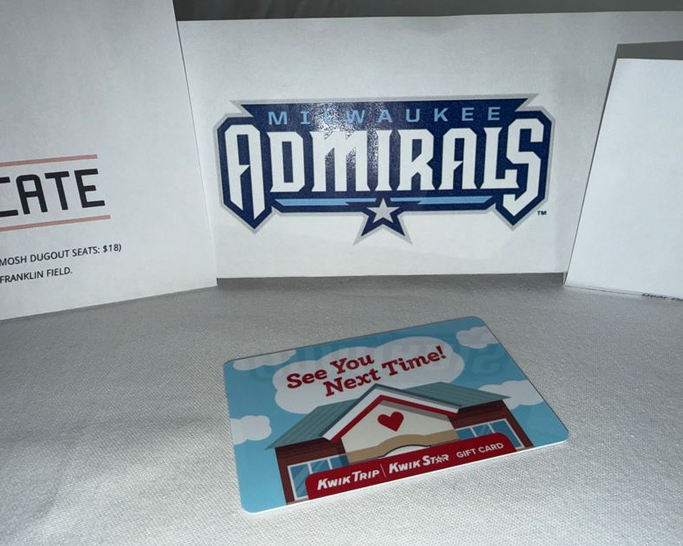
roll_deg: +2.0
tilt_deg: -32.2
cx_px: 377
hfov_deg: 63.9
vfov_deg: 53.2
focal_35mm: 27
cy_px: 267
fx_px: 546
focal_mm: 2.22
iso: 12
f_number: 2.2
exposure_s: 1/182
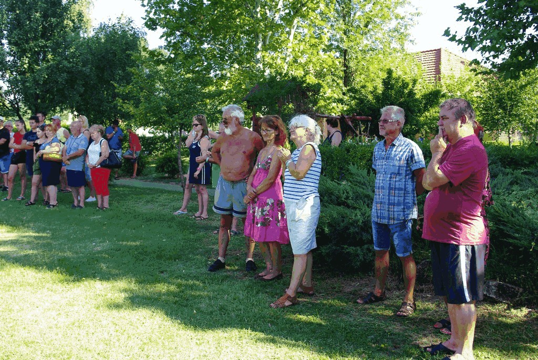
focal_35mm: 39
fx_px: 583
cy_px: 180
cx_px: 269
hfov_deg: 49.5
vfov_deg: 34.3
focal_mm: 26.25
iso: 100
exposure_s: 1/90
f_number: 5.6
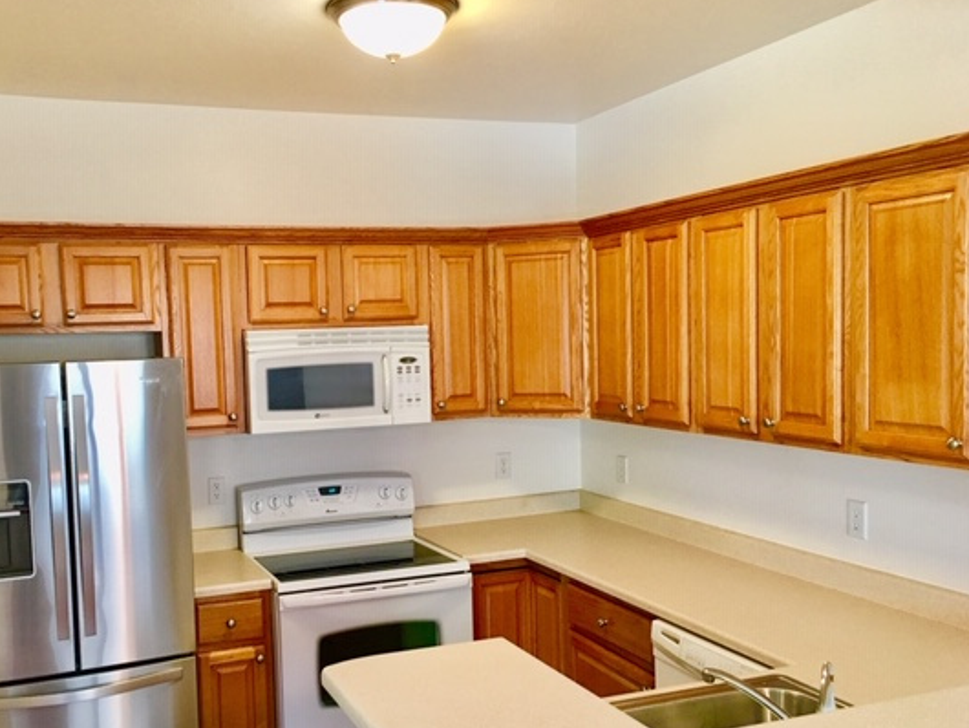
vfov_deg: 40.7
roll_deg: +2.5
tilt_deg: -4.7
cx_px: 399
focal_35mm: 35
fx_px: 980
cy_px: 397
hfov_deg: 52.3
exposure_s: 1/30
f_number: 2.2
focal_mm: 4.15
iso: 160
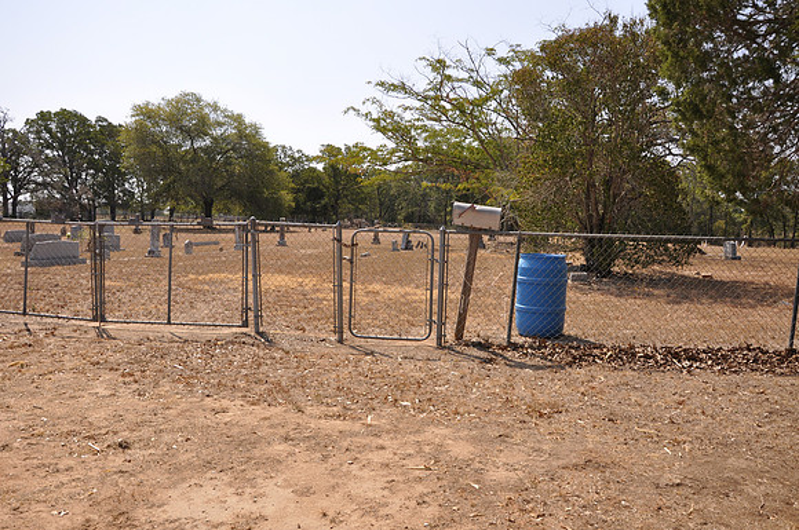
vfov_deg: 41.6
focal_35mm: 32
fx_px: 698
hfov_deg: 59.6
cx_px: 400
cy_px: 265
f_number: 7.1
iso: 200
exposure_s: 1/200
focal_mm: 21
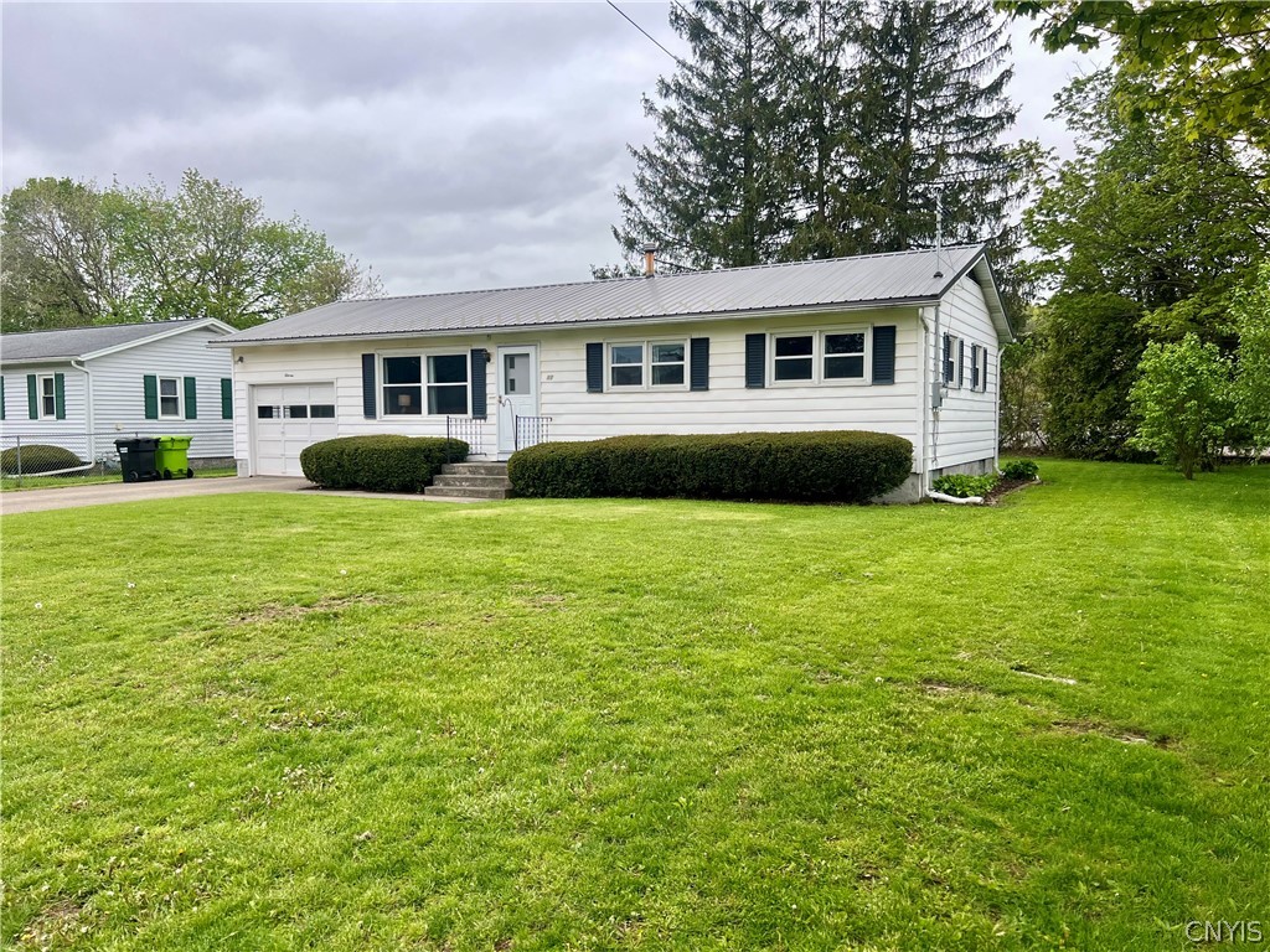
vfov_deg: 53.1
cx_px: 635
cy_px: 476
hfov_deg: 67.3
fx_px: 954
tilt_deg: -4.0
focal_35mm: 26
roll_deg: +0.7
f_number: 1.5
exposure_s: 1/957
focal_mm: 5.7
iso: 50
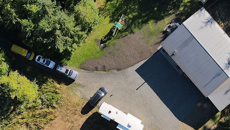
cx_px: 147
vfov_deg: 19.0
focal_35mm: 61
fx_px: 372
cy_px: 138
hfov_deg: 34.1
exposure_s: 1/640
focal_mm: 4.5
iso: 100
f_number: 2.8
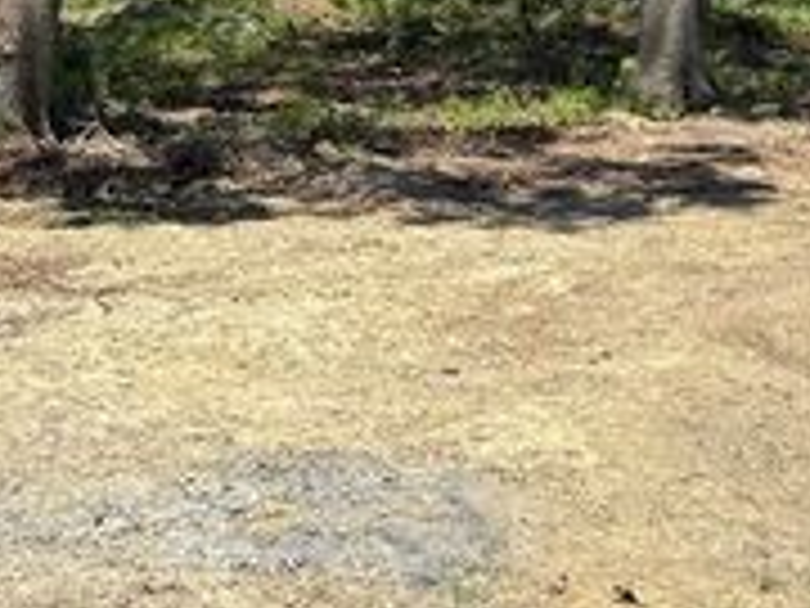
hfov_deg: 21.8
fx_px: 2083
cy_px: -430
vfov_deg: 14.8
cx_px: 616
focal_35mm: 89
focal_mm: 6.76
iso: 80
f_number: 1.78
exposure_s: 1/2907
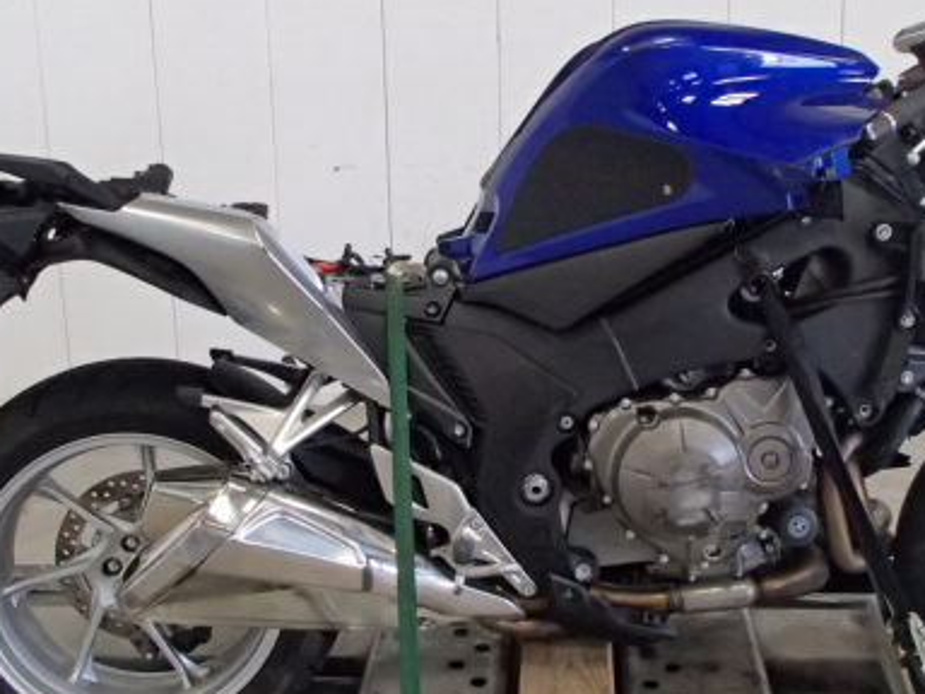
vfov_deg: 29.0
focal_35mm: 50
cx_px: 554
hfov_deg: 38.0
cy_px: 260
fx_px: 1336
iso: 800
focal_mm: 5.4
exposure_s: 1/250
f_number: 4.1
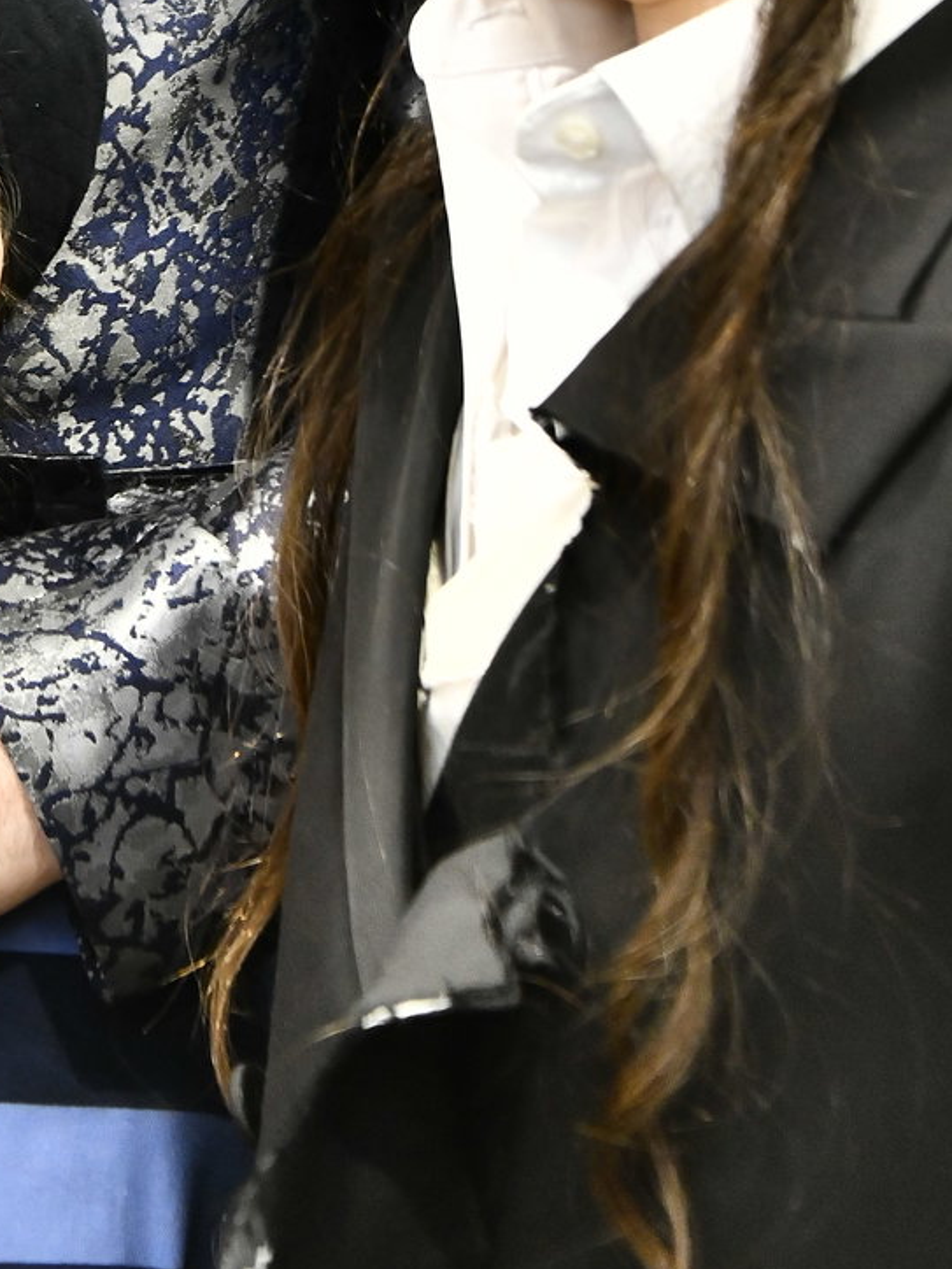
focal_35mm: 237
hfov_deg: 6.2
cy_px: -540
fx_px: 8691
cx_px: -200
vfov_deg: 8.2
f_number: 5.6
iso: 2500
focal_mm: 85
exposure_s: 1/125
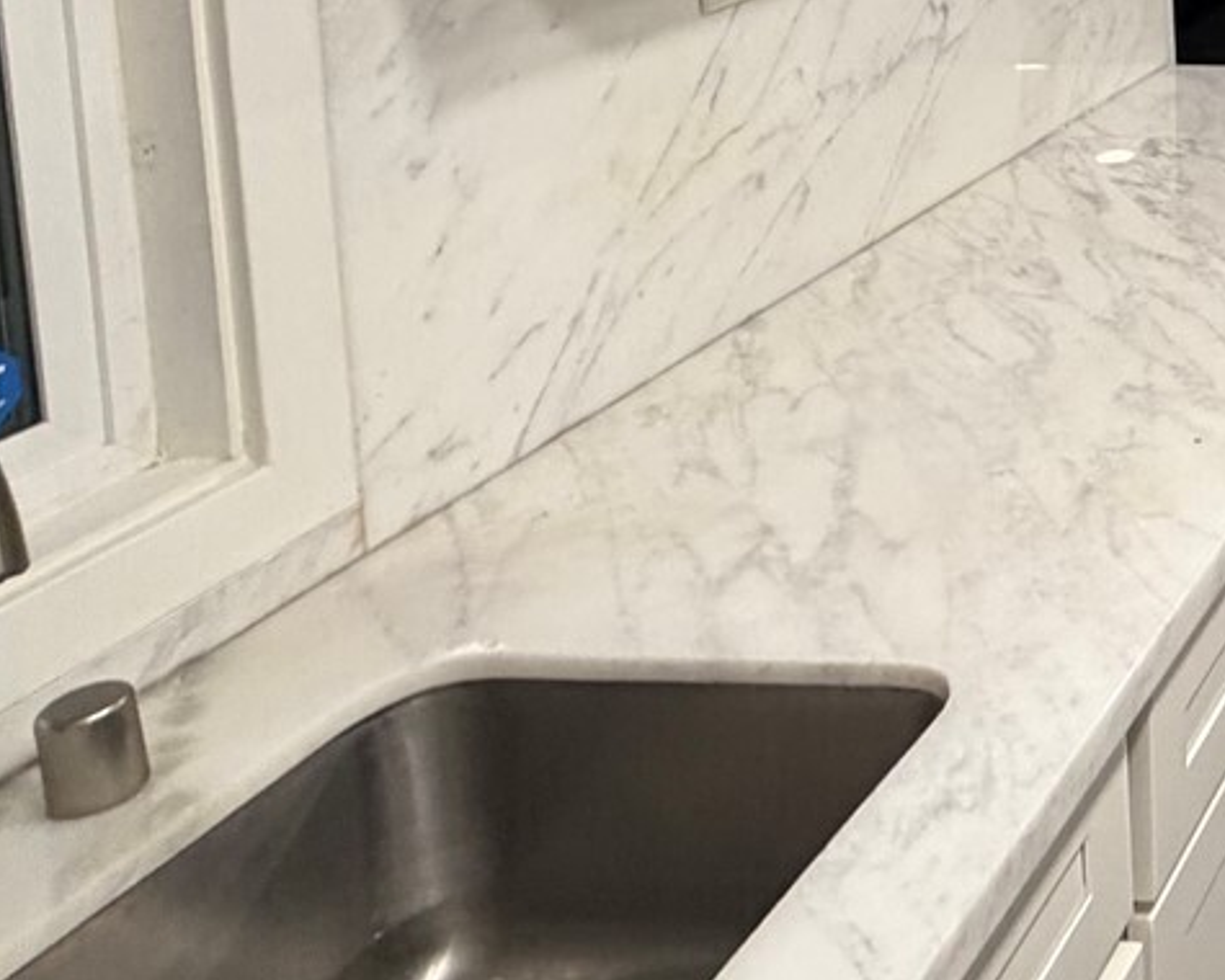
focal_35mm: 46
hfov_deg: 27.4
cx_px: 1849
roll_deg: -0.9
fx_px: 1668
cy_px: -191
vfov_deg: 28.5
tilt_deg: -6.5
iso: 250
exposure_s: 1/60
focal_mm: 2.22
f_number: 2.2
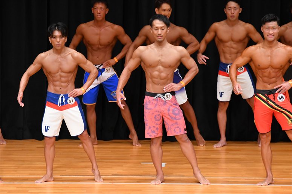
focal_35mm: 285
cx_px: 146
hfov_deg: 7.2
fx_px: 2311
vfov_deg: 4.8
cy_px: 97
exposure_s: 1/400
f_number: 5.6
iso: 4000
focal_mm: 190
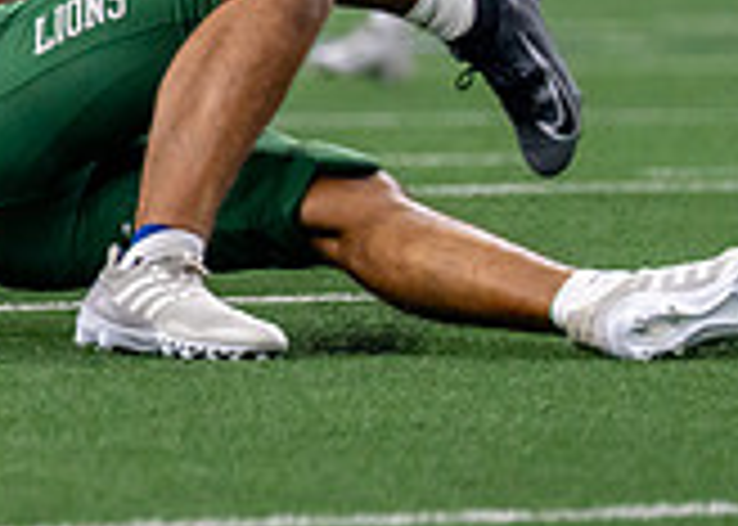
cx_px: -699
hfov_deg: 2.7
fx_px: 15776
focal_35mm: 753
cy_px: -125
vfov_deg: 1.9
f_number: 2.8
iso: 1600
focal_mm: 156
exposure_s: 1/1000
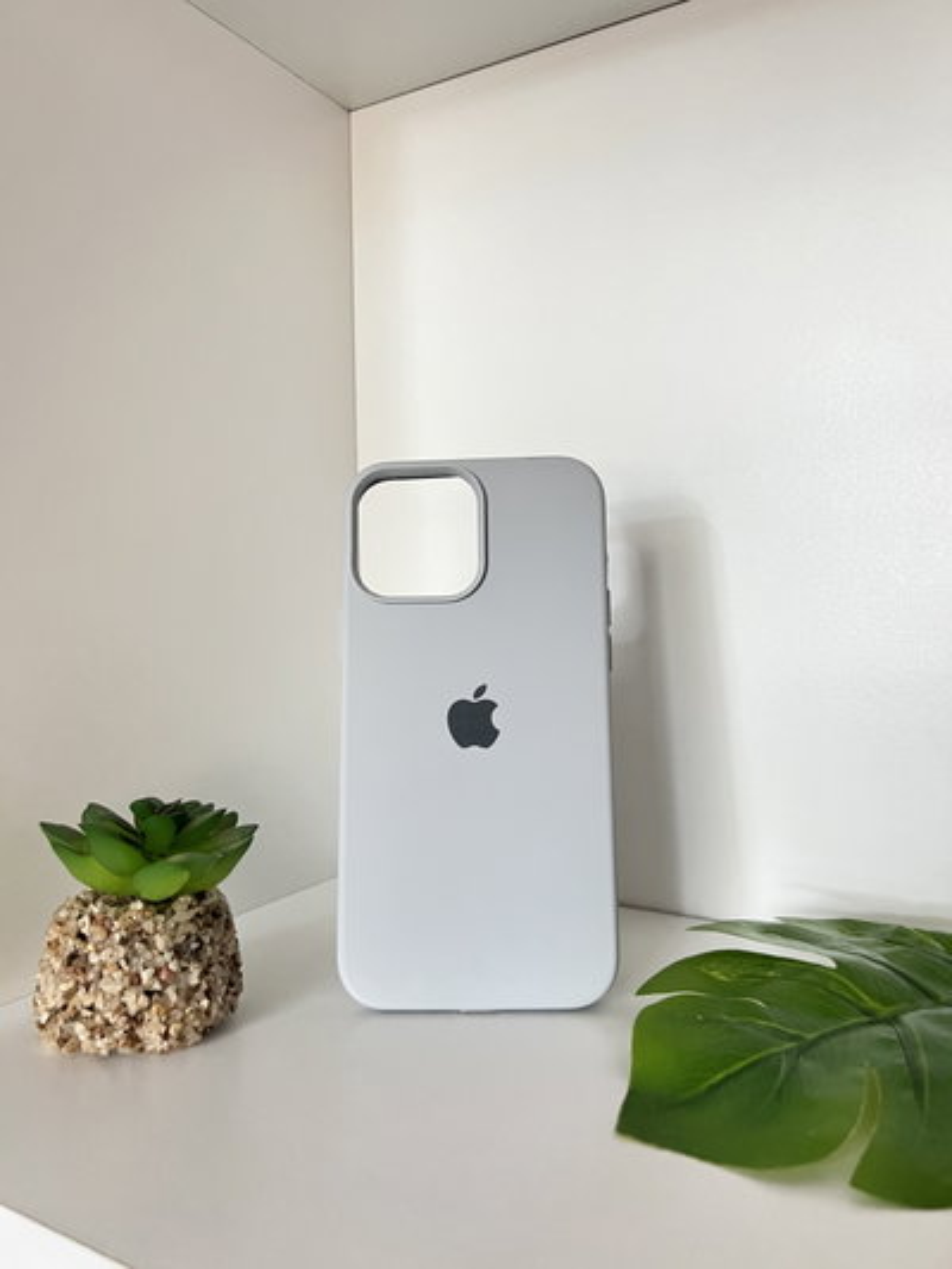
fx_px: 953
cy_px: 634
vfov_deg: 67.3
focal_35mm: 26
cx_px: 476
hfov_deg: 53.1
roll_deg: +2.5
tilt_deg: -3.4
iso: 500
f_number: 1.5
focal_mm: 5.7
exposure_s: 1/60
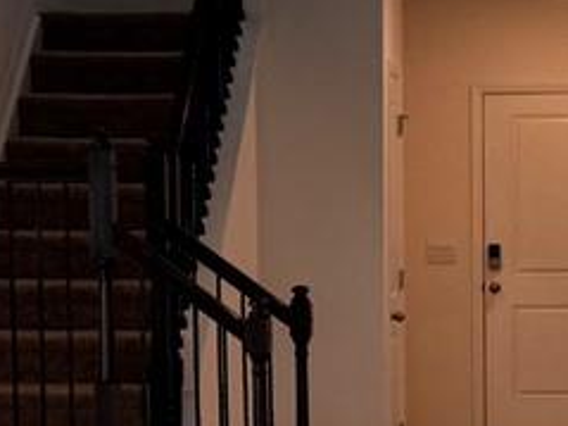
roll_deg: +0.4
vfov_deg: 9.2
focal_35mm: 161
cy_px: 390
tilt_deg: -5.2
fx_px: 2640
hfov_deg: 12.2
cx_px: 466
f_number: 1.78
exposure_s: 1/120
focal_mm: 6.76
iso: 80
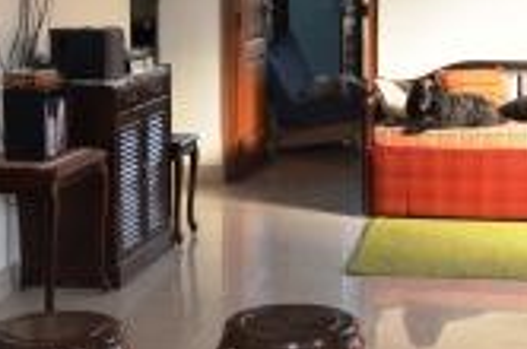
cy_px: 128
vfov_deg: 15.3
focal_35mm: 89
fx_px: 1300
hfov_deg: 22.7
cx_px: 390
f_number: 5.6
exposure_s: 1/30
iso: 125
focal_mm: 22
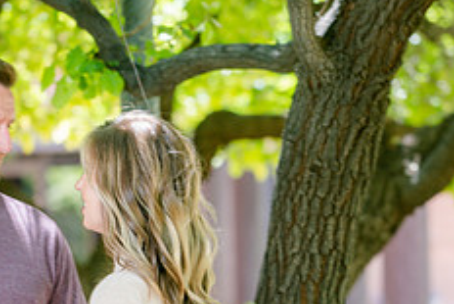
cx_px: 217
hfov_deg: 5.3
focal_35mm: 392
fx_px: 4946
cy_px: 319
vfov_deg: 3.5
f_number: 4
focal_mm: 157
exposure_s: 1/100
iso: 160
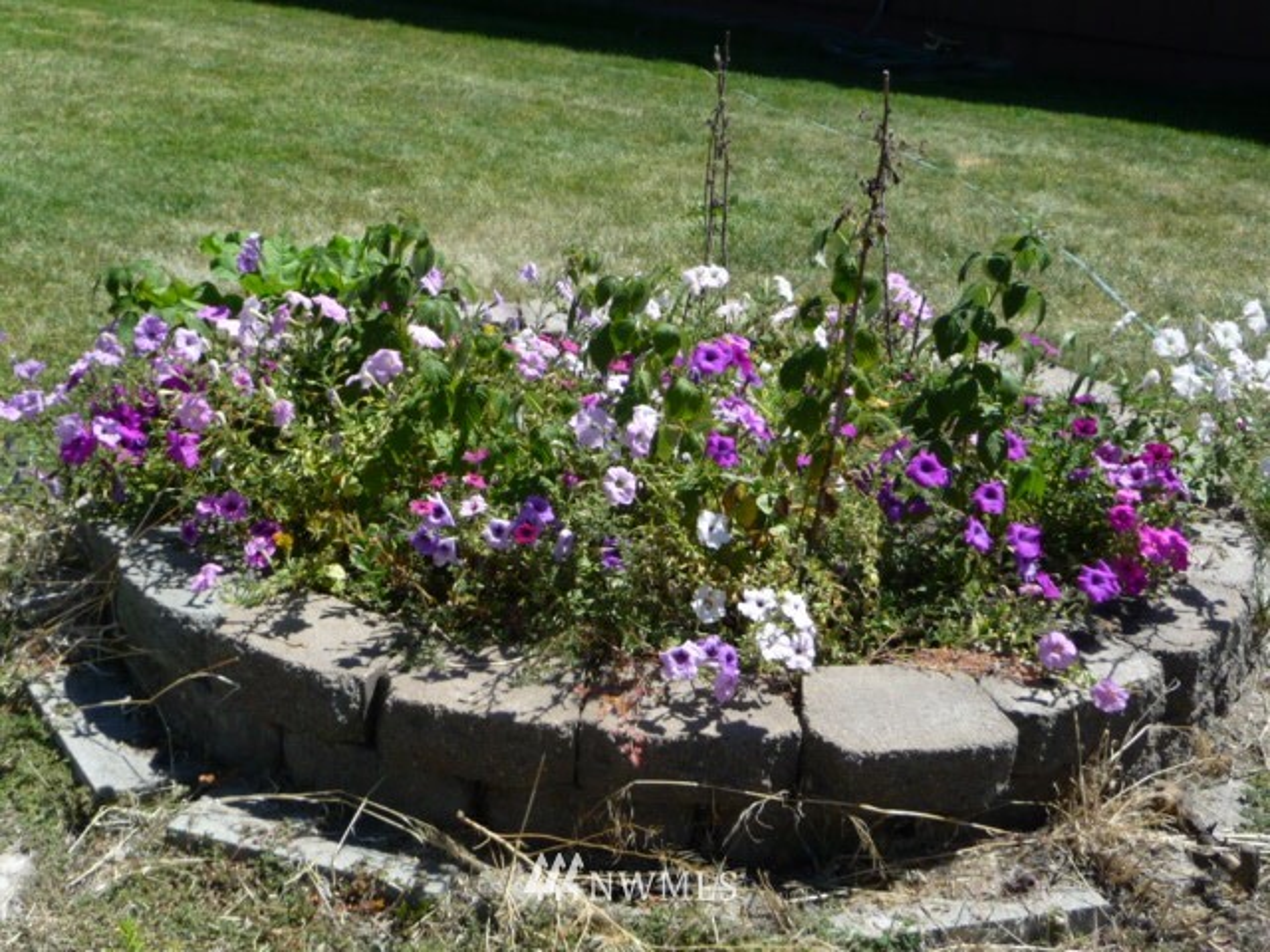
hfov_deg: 40.4
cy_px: 476
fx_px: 1724
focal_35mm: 47
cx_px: 635
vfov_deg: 30.9
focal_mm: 4.7
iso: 100
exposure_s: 1/800
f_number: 3.3
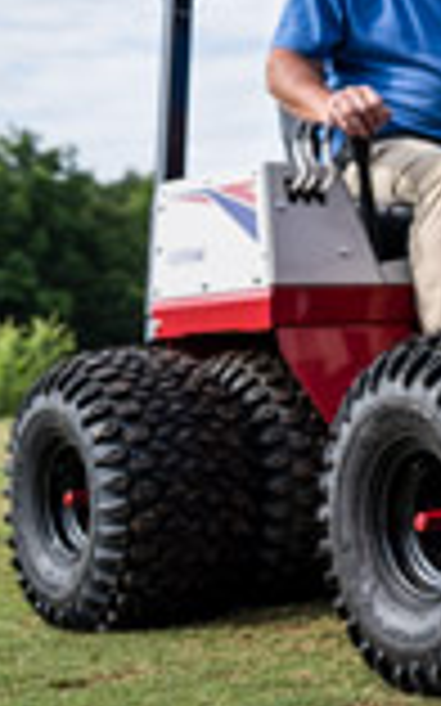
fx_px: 1752
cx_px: 850
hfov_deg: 12.7
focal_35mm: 91
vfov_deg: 22.8
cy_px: 304
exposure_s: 1/1250
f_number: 2.8
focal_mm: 35
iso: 100
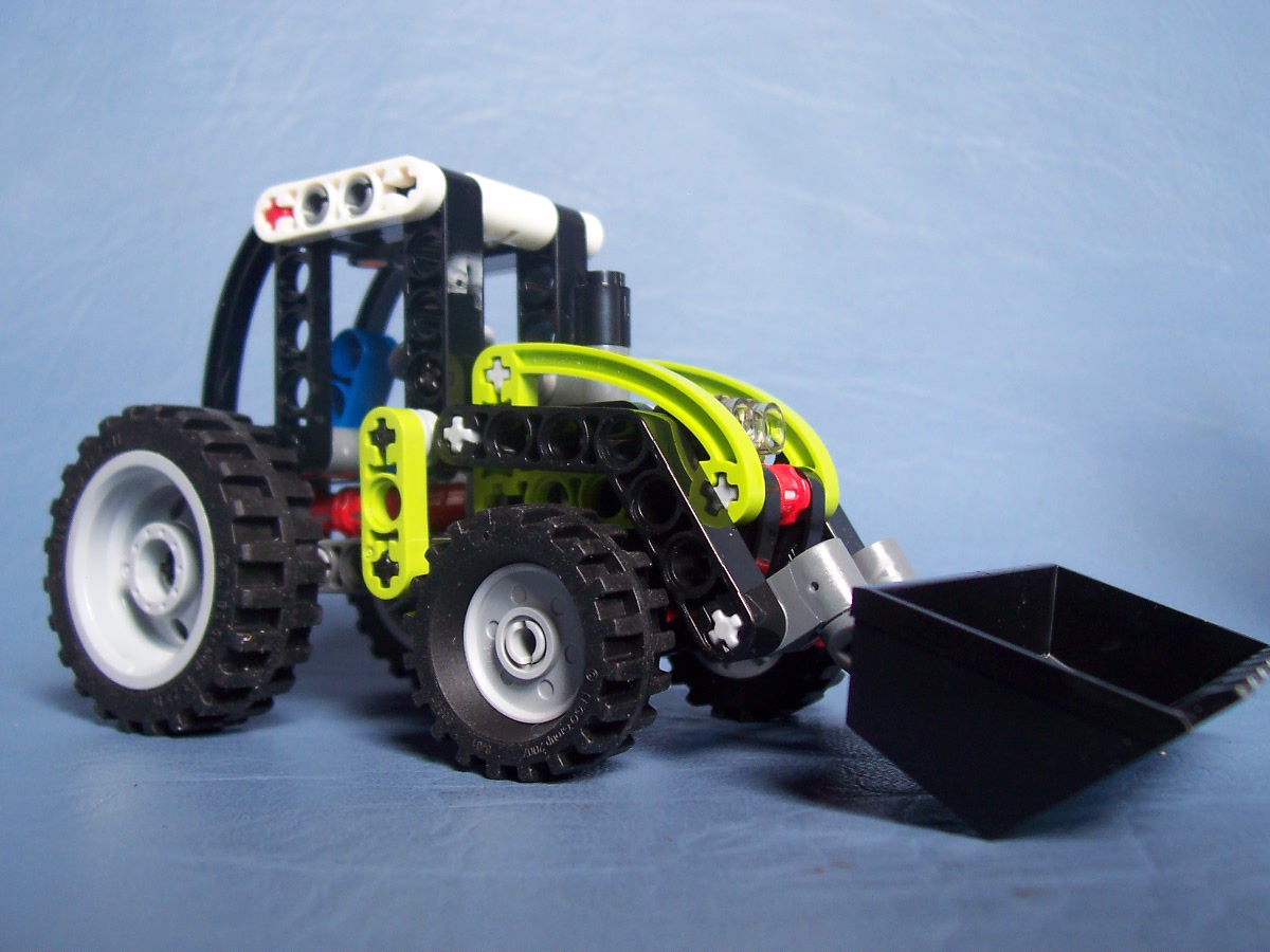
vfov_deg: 38.7
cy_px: 476
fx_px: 1357
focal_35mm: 37
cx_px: 635
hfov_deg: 50.1
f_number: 2.8
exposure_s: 1/30
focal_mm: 5.6
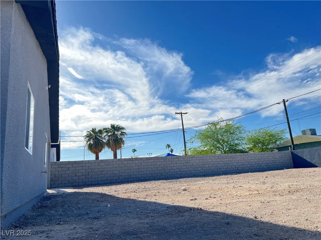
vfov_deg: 53.1
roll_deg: +4.2
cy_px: 120
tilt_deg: +12.3
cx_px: 160
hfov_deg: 67.3
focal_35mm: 26
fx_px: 241
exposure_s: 1/1468
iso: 50
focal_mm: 5.7
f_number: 1.5
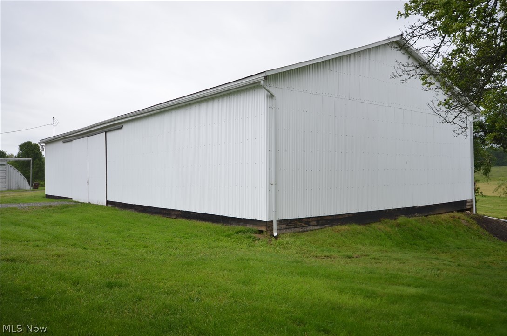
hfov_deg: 62.0
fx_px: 422
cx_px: 254
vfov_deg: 43.4
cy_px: 168
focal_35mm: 30
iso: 200
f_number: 5.6
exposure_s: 1/125
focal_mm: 20
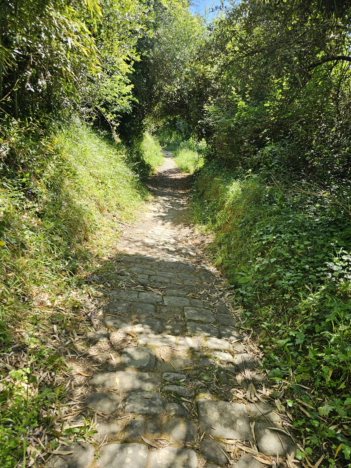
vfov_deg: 73.9
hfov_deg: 58.9
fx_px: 311
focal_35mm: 23
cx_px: 176
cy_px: 234
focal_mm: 6.3
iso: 10
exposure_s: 1/119
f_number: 1.7
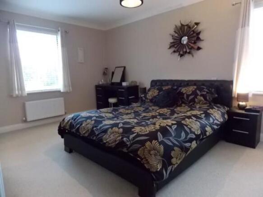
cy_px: 98
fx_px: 175
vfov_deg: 58.9
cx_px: 132
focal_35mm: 23
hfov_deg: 73.9
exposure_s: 1/15
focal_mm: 4
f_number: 3.1
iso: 400
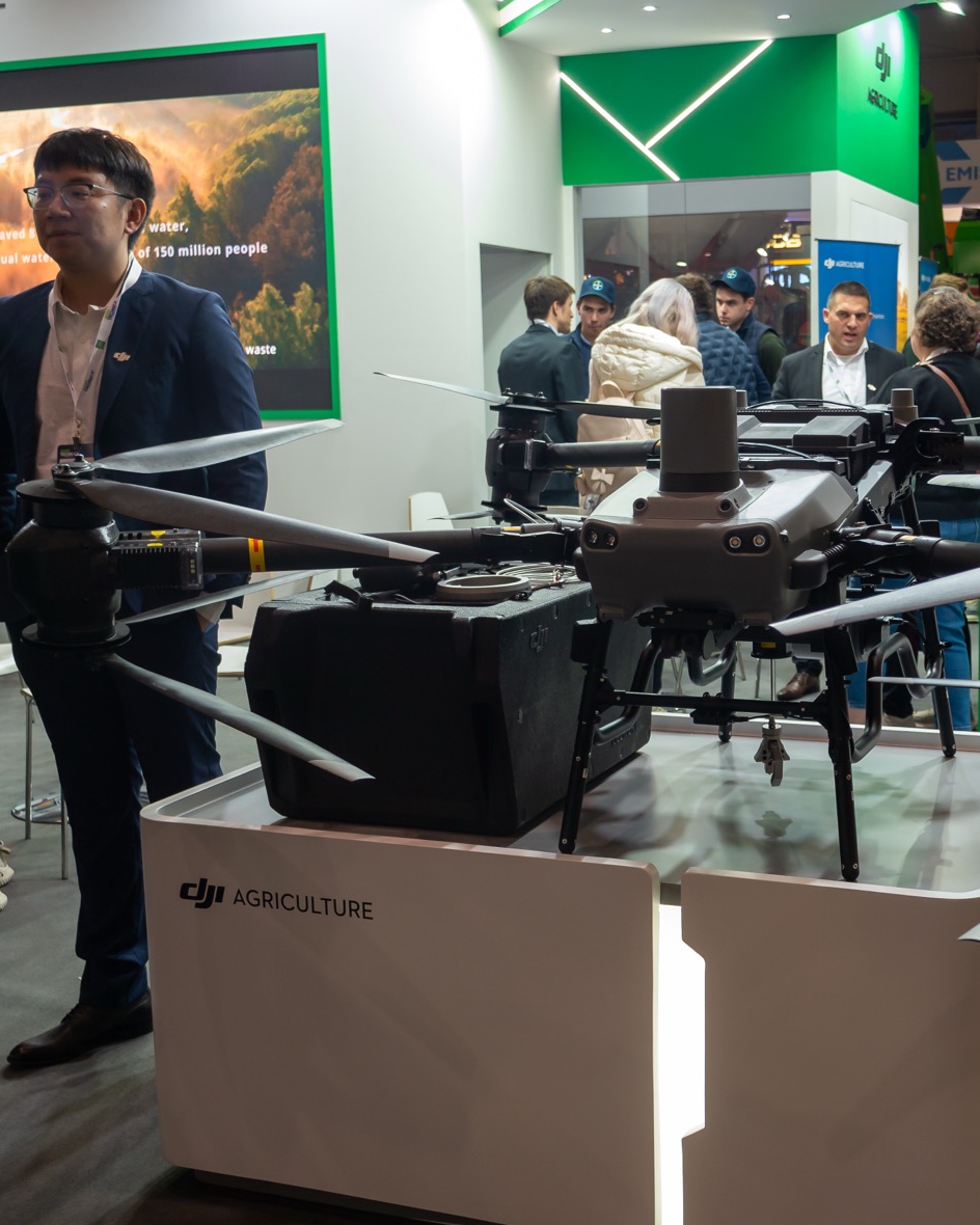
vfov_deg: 41.2
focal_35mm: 45
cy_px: 611
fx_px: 1631
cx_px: 712
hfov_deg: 32.9
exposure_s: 1/60
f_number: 3.1
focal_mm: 17
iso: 200
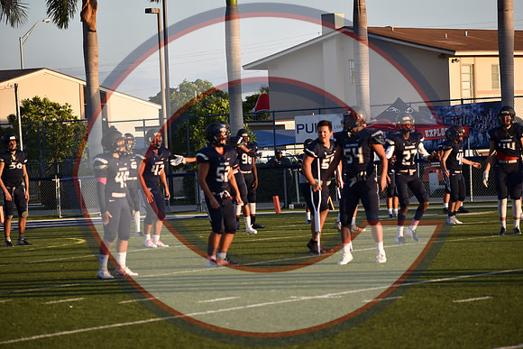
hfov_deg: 12.2
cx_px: 262
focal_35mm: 168
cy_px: 174
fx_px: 2441
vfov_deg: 8.2
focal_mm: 112
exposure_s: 1/1000
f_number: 4.8
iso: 400
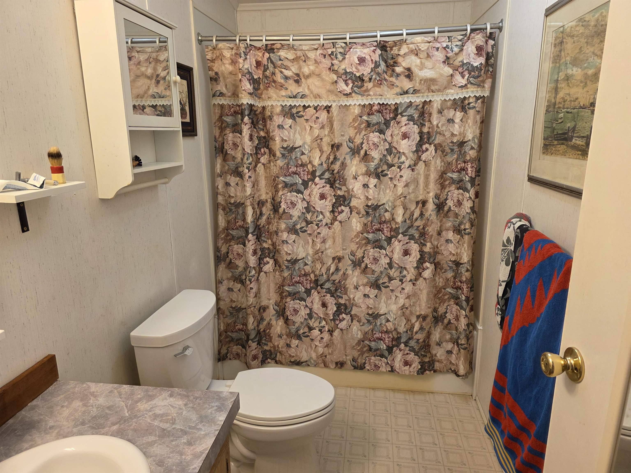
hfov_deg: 73.9
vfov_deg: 58.9
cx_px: 316
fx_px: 419
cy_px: 236
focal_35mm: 23
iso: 200
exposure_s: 1/120
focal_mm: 6.3
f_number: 1.7
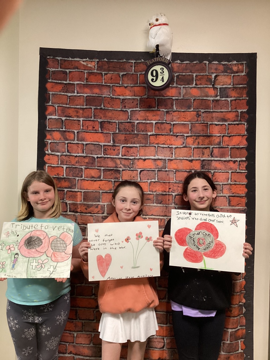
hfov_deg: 45.4
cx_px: 135
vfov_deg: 58.4
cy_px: 180
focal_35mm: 31
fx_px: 322
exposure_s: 1/60
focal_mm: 3.3
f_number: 2.4
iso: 320
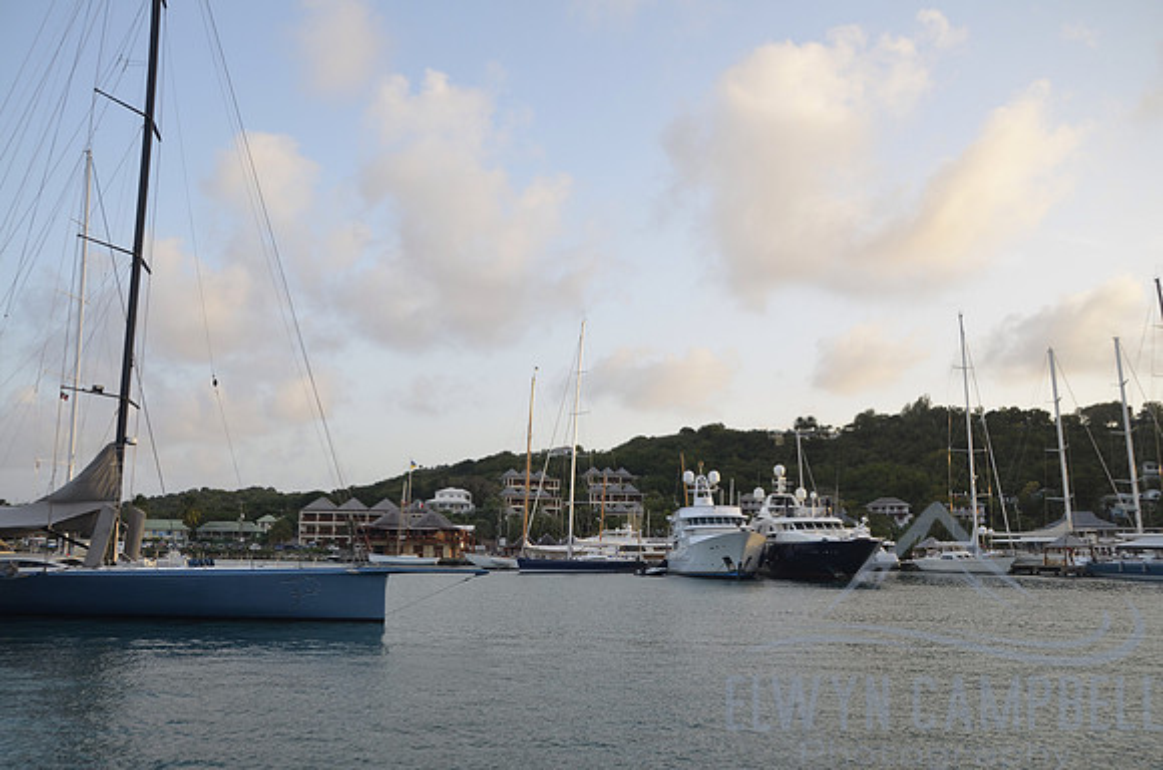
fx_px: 870
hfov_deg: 67.5
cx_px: 582
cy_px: 385
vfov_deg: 47.7
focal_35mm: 27
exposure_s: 1/160
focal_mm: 18
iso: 200
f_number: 6.3
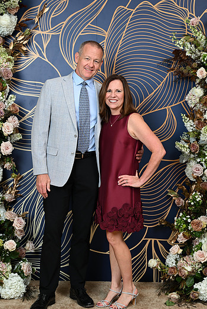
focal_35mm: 64
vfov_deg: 31.4
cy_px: 169
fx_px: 552
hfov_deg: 21.3
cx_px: 101
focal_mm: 58
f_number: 5.6
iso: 125
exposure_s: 1/125
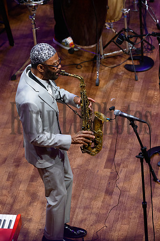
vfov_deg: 10.3
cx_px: 80
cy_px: 120
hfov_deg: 6.9
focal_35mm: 200
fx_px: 1333
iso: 5000
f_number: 6.3
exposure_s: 1/640
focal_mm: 200
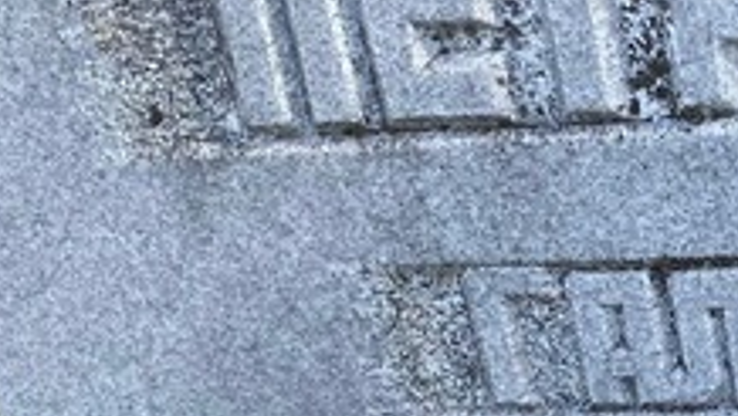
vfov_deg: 11.6
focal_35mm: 104
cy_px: 348
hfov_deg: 19.2
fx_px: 2037
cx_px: 911
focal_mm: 4.25
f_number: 1.8
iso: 32
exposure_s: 1/483
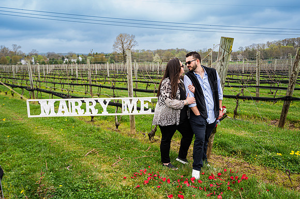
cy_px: 100
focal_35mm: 32
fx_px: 266
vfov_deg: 41.1
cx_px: 150
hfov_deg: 58.8
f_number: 4
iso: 64
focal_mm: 30
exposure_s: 1/200
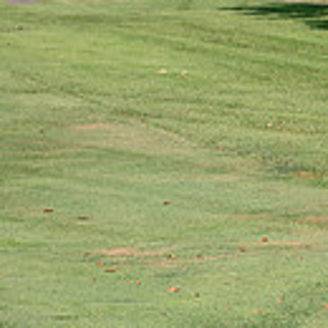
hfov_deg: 7.2
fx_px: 2530
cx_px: 573
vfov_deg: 7.4
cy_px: -11
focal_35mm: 236
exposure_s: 1/640
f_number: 4
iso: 64
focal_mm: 62
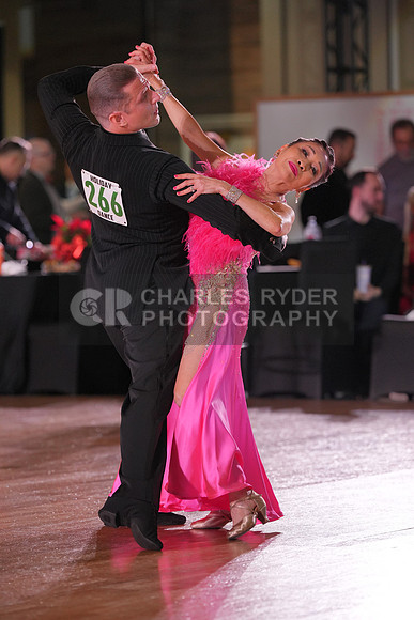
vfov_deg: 12.0
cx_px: 207
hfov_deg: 8.0
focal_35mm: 171
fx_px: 2948
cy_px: 310
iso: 1600
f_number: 4
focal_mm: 171
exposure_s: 1/500
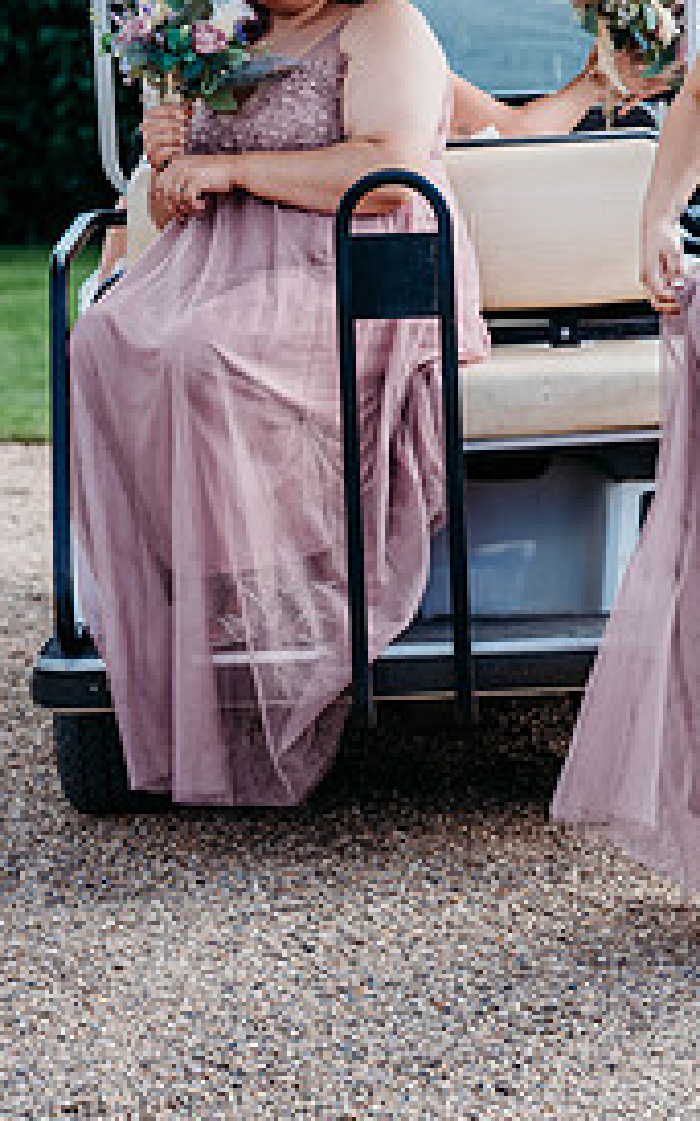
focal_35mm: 142
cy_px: 413
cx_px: 592
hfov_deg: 9.2
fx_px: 4339
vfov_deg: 14.7
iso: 100
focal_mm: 85
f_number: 3.5
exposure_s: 1/640
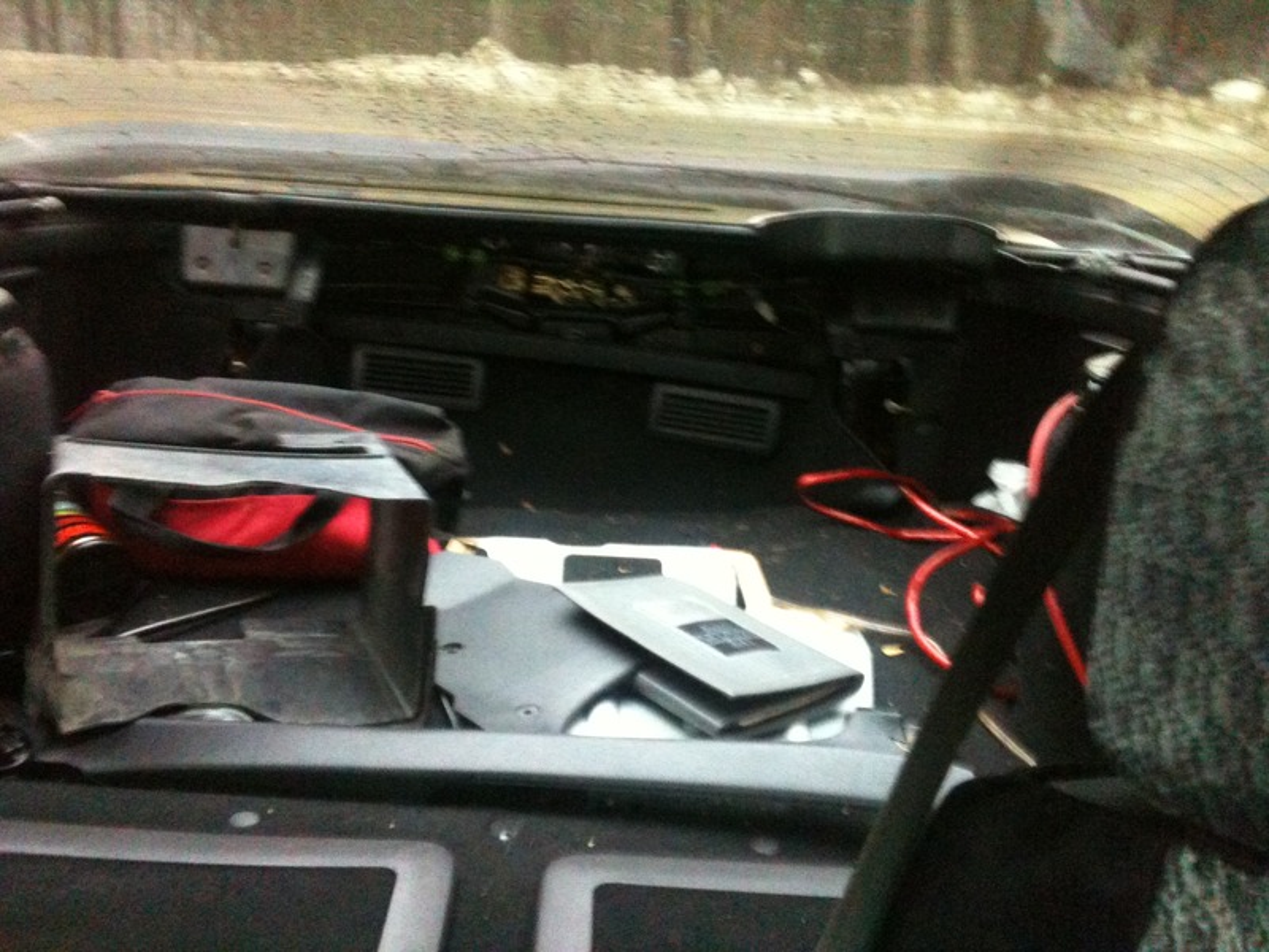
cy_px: 476
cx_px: 634
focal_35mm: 35
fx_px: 1283
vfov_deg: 40.7
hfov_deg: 52.6
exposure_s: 1/11
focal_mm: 3.85
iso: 640
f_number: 2.8
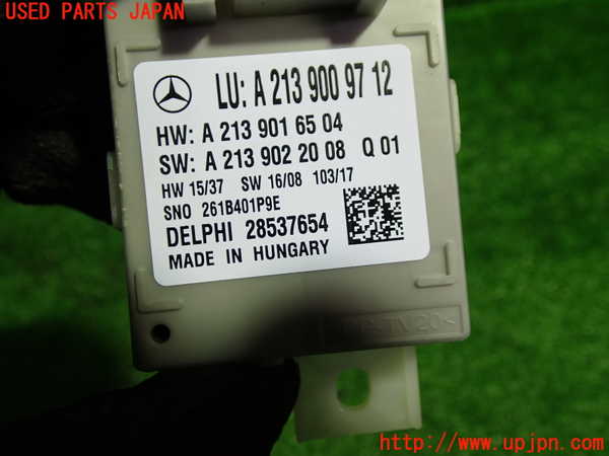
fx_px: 633
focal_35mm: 36
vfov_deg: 39.7
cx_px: 304
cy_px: 228
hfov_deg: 51.4
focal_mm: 6.37
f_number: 2.5
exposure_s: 1/60
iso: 200
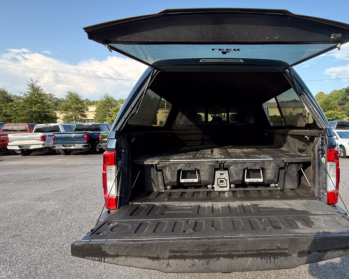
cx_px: 222
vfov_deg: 65.5
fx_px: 217
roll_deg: -1.0
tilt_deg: -2.6
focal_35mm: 21
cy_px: 136
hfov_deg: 76.0
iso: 50
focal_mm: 2.22
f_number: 2.2
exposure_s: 1/173
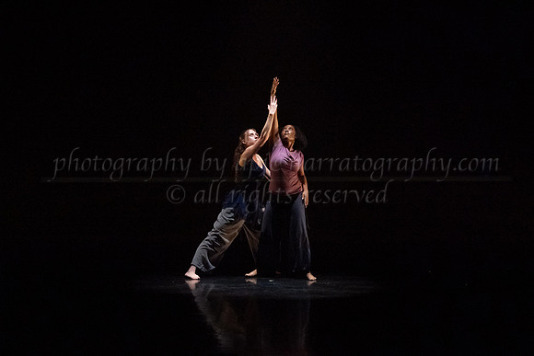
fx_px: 1569
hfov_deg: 19.3
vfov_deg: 13.0
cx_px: 303
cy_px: 188
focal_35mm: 106
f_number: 3.5
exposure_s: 1/400
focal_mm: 75
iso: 4000
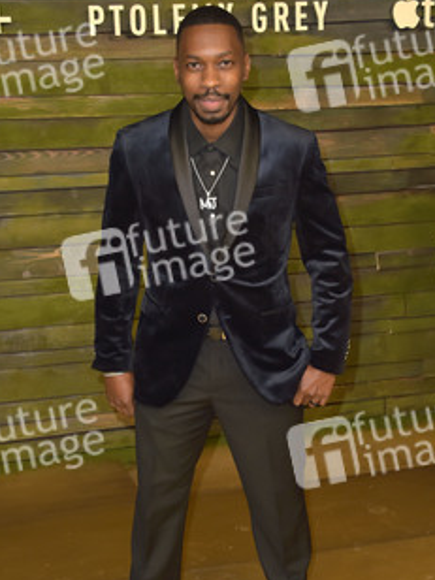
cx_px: 214
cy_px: 350
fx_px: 1005
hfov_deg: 24.4
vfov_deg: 32.1
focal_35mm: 60
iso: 320
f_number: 7.1
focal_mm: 48
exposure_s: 1/250
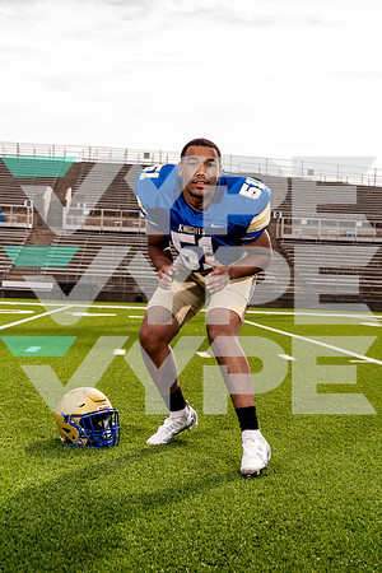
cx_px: 191
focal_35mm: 50
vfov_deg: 39.6
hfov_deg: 27.0
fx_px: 796
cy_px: 286
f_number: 5.6
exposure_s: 1/250
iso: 100
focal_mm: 50
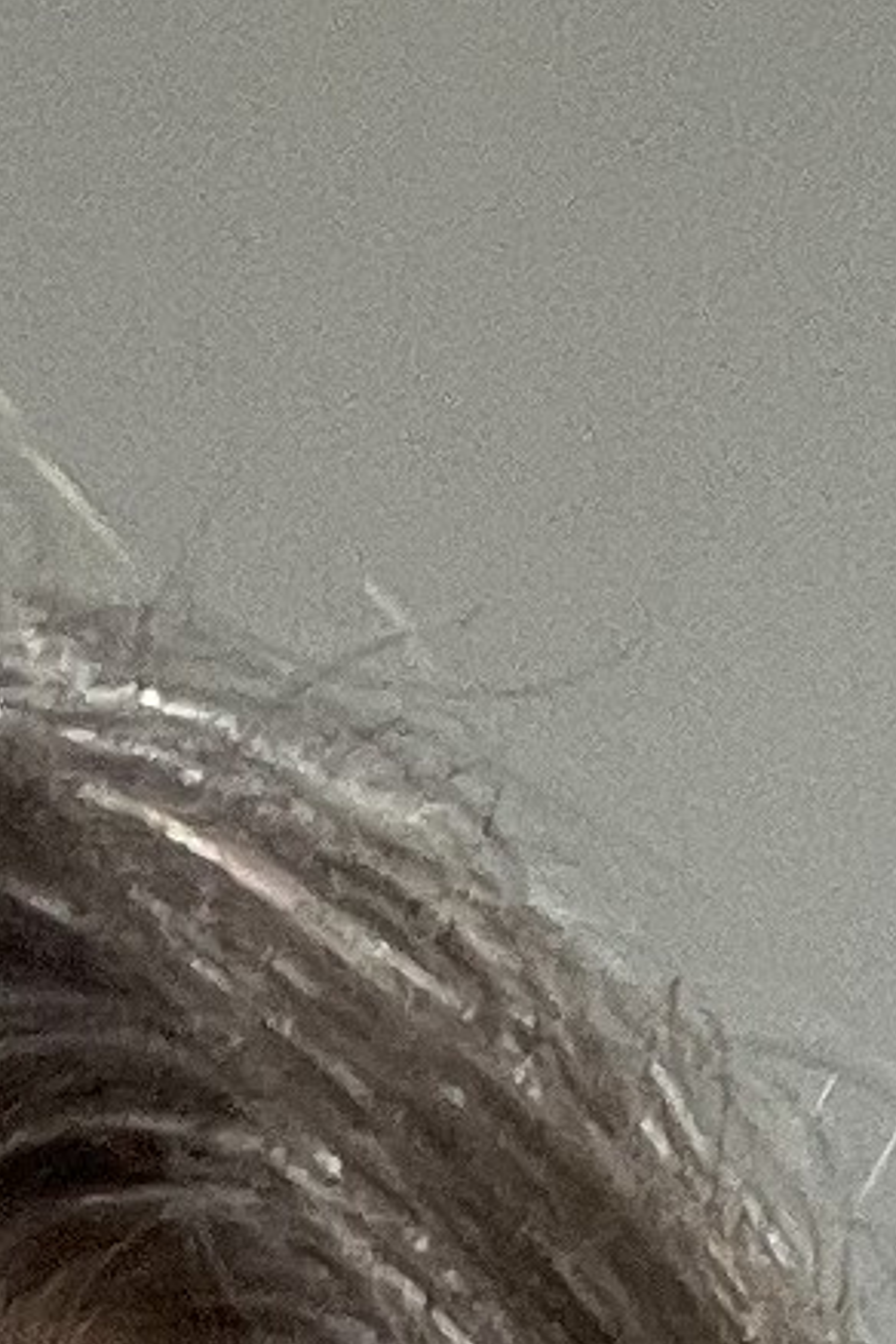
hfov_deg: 6.2
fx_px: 8213
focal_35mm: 220
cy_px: 4514
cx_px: -338
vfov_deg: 7.7
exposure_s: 1/60
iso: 125
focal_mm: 2.71
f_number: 2.2
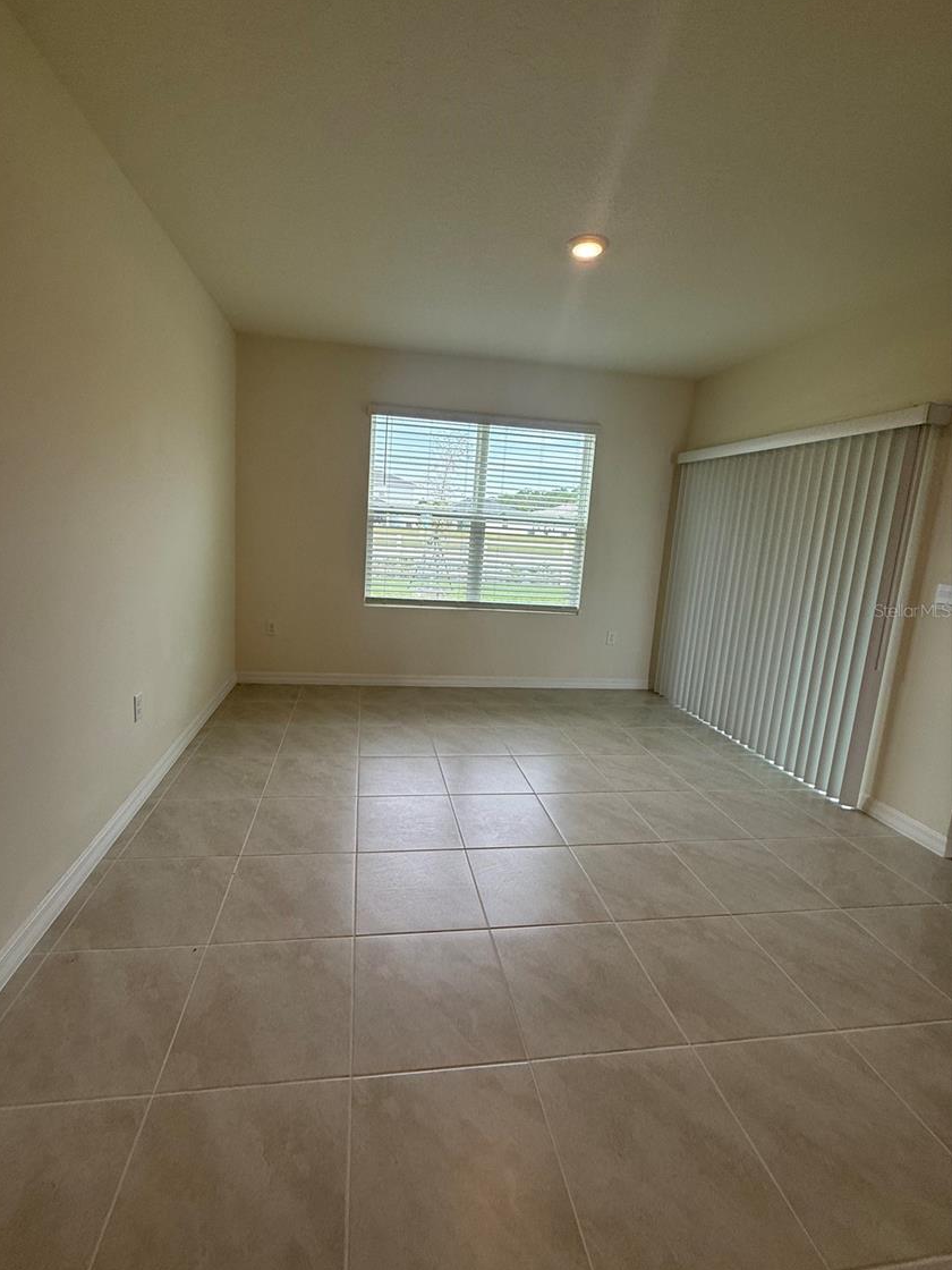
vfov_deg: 98.1
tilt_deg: -7.1
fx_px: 550
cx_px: 444
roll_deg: -3.8
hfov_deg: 81.6
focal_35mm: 15
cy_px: 610
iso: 64
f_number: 2.2
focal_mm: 2.22
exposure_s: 1/164
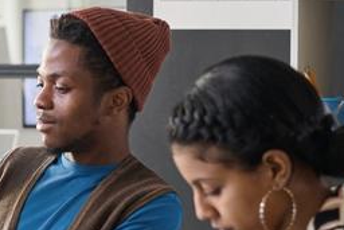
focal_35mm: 183
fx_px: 1750
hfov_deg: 11.0
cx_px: -87
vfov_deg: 7.5
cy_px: 122
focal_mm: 58
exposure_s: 1/160
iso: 800
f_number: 3.5
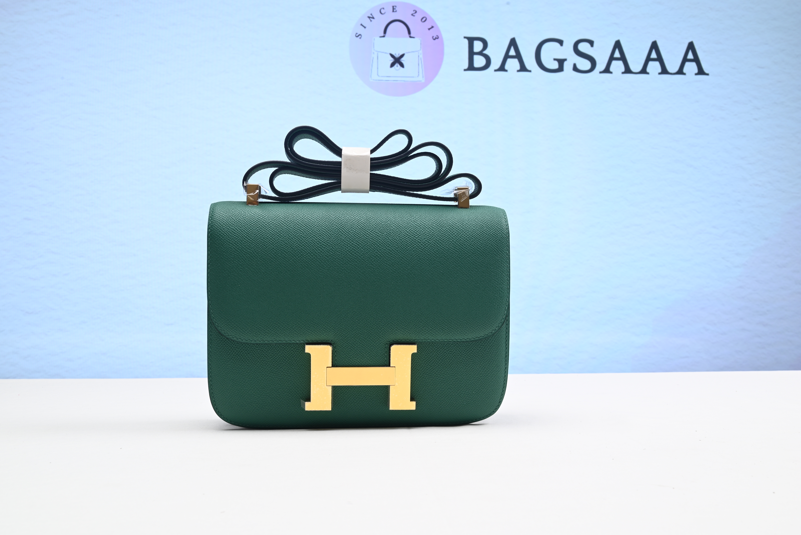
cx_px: 400
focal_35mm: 39
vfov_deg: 34.2
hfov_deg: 49.5
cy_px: 268
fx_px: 868
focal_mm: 39
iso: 100
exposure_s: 1/2
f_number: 16
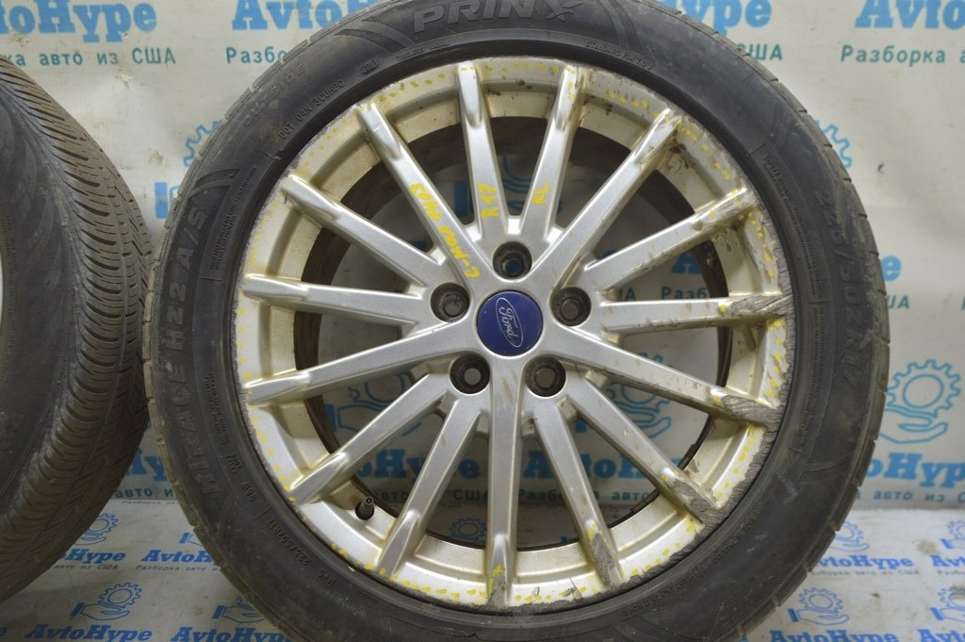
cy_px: 321
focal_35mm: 32
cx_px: 482
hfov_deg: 59.5
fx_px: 844
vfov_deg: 41.6
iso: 400
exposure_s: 1/20
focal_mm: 21
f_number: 5.6
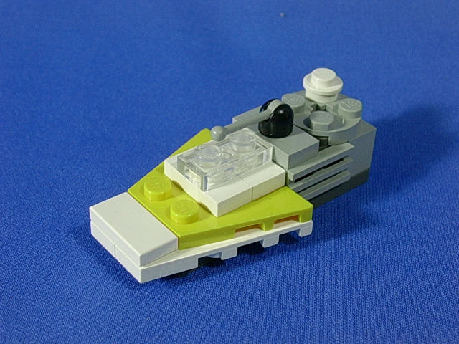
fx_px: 835
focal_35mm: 63
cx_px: 230
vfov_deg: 23.3
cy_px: 172
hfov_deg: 30.7
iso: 70
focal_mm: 9.6
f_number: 3.5
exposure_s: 1/13.4
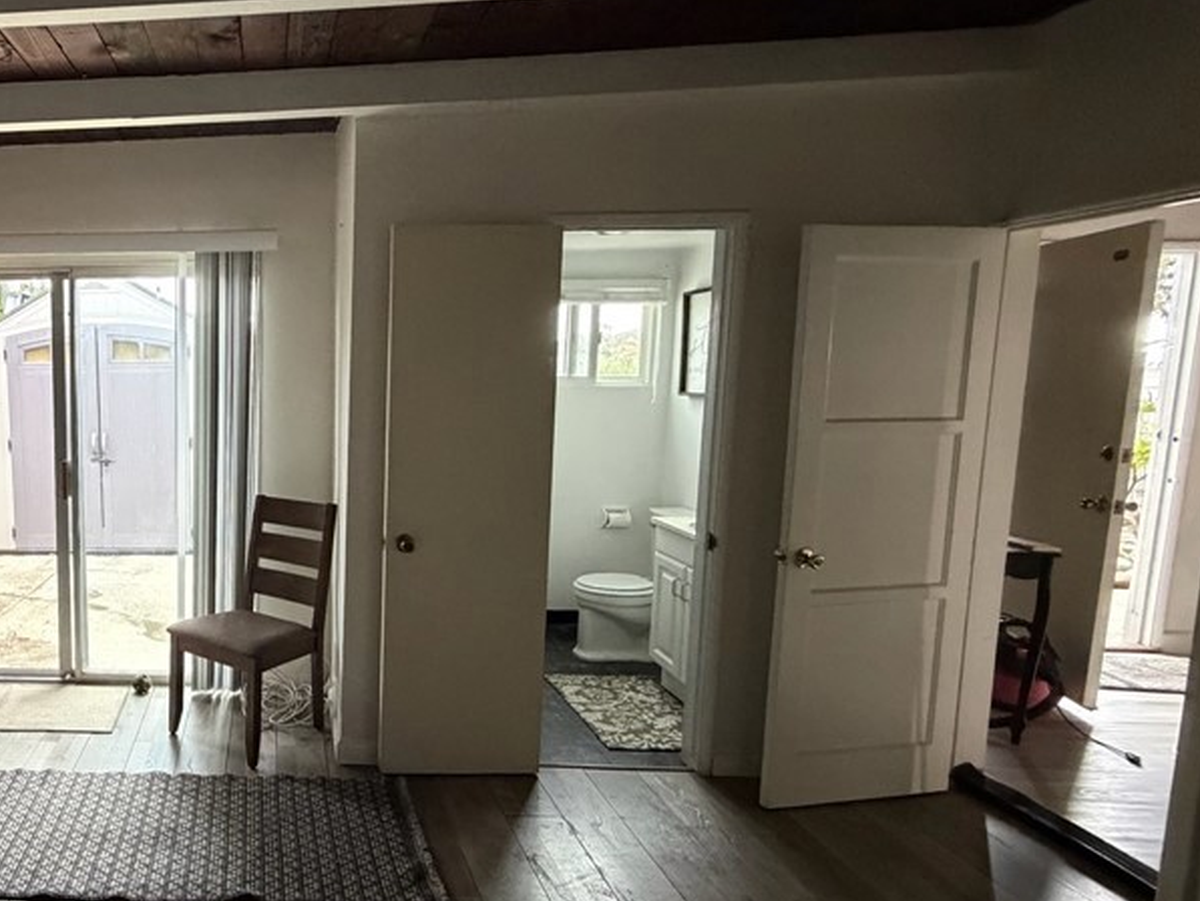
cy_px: 461
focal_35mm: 24
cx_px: 215
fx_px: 832
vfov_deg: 56.8
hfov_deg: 64.3
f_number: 2.2
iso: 800
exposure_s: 1/60
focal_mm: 2.22
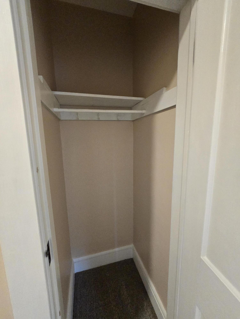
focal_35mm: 13
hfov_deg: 89.9
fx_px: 120
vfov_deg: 106.2
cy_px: 160
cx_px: 120
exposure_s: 1/60
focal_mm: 2.2
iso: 500
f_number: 2.2
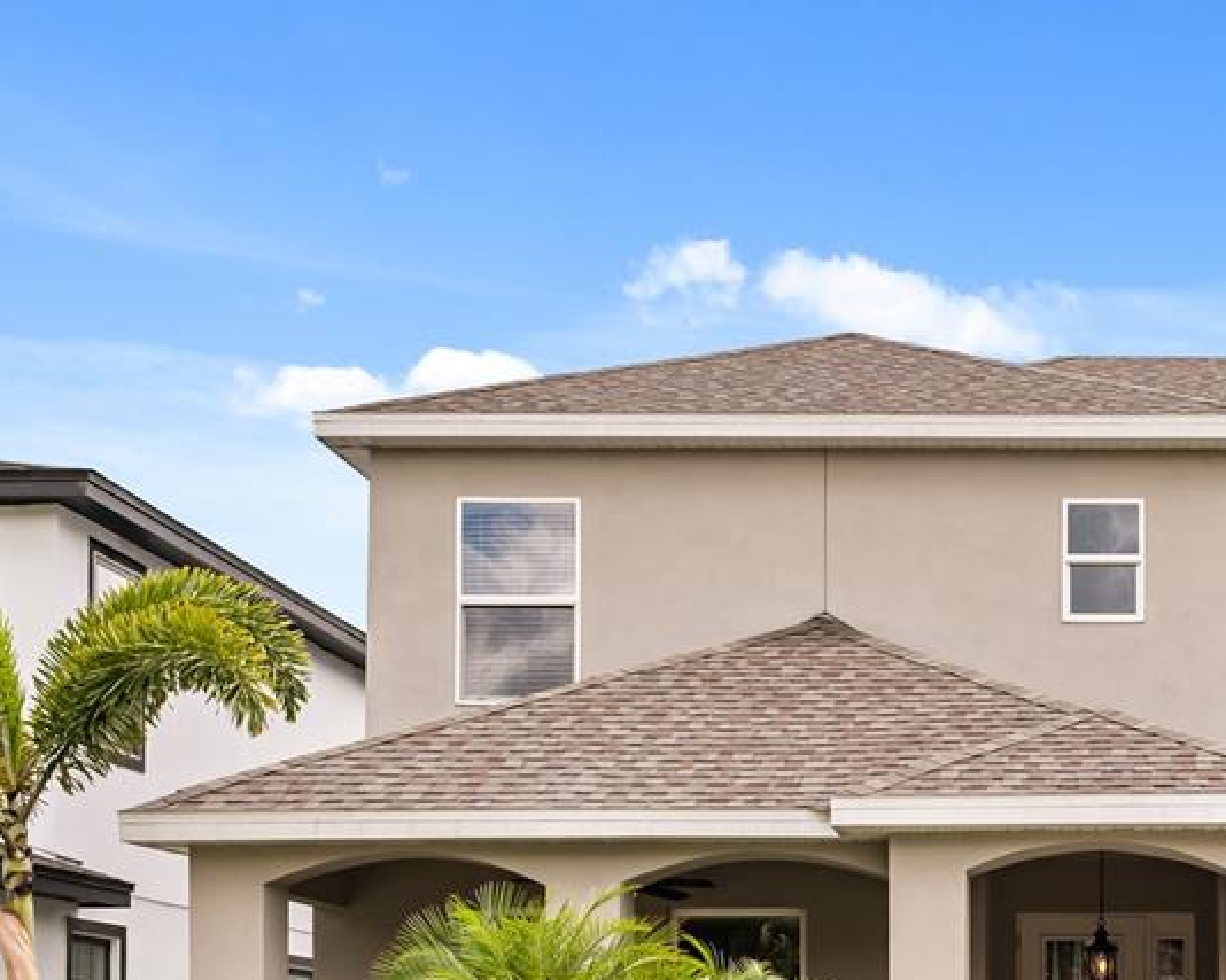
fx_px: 2286
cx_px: 1134
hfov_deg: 28.7
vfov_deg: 24.1
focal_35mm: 63
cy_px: 672
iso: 500
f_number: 5.6
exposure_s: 1/1600
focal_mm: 35
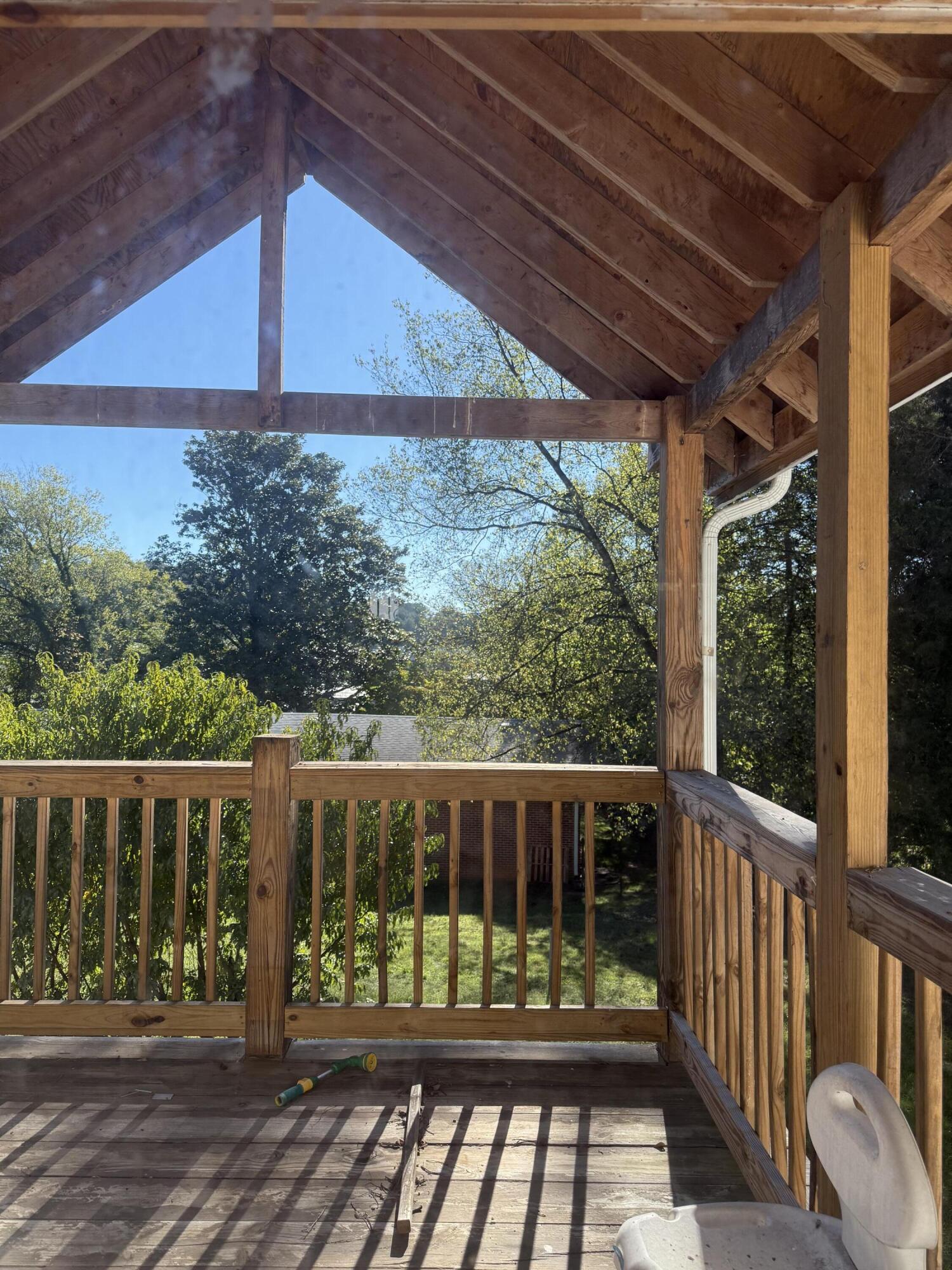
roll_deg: -0.6
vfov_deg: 71.6
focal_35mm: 24
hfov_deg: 56.8
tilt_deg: +1.4
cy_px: 635
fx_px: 880
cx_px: 476
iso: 100
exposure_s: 1/1410
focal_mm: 6.76
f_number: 1.78
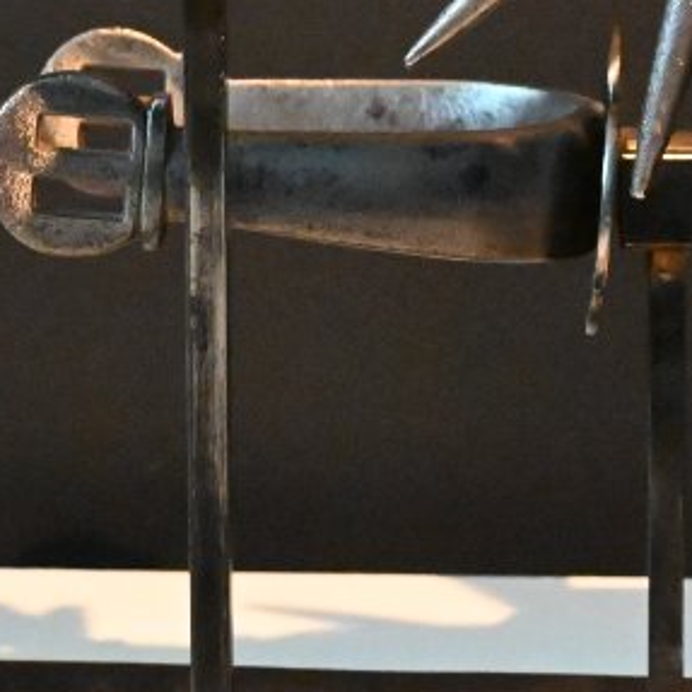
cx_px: 420
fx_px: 3679
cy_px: 190
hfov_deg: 10.7
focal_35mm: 163
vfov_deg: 10.7
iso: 12800
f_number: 4.8
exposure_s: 1/25
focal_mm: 30.5
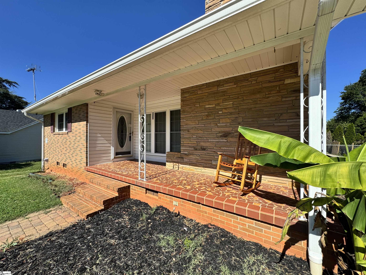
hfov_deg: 102.1
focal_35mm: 14
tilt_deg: -0.3
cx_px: 183
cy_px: 138
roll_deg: -0.2
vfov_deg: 85.7
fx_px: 148
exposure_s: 1/1217
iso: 50
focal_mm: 2.22
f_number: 2.2
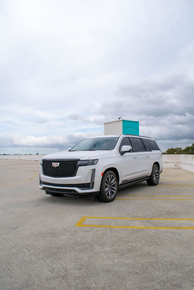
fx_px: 218
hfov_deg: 47.9
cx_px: 97
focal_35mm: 27
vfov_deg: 67.4
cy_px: 145
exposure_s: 1/1600
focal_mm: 18
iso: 400
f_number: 7.1
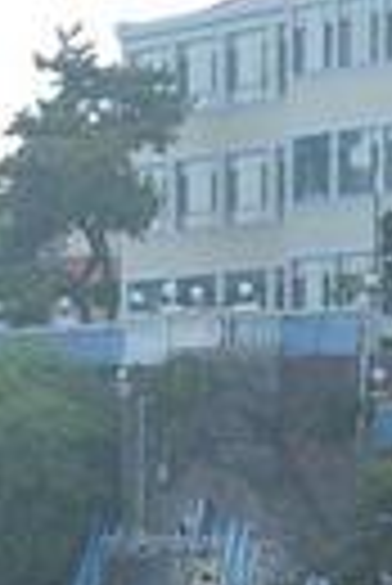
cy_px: 1184
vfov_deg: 5.5
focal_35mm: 369
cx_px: 378
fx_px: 6011
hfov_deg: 3.7
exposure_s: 1/400
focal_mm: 75
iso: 250
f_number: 5.6
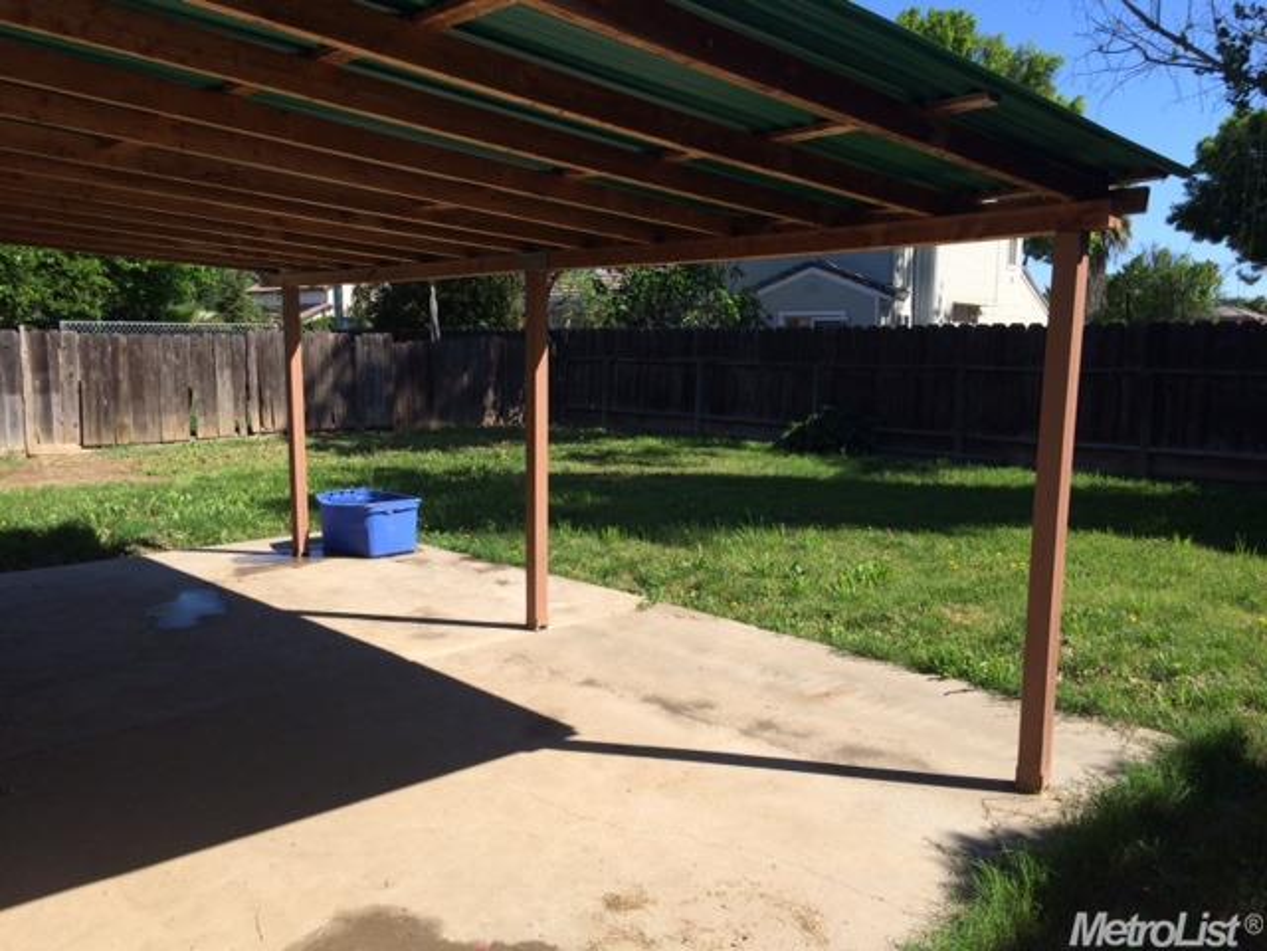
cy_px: 476
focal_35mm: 29
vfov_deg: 48.2
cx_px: 634
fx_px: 1061
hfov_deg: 61.7
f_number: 2.2
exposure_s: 1/1709
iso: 32
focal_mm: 4.15
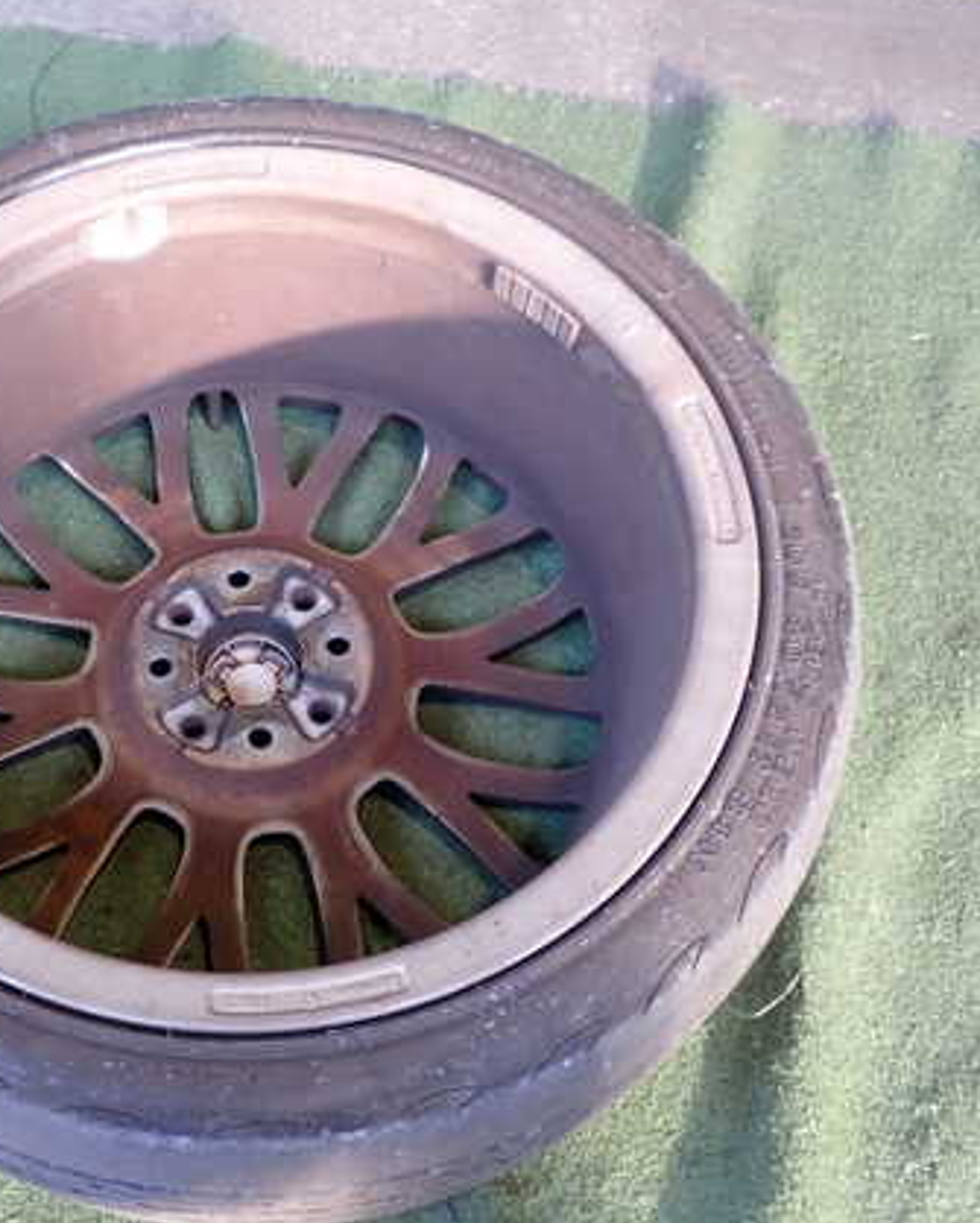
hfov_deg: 34.8
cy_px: 644
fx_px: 1521
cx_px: 225
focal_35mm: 42
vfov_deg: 43.8
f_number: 2.3
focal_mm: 5.4
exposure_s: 1/40
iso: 200
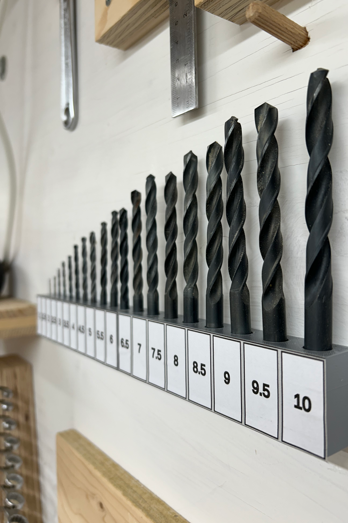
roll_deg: +1.2
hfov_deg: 46.4
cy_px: 253
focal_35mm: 28
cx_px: 184
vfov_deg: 65.5
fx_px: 406
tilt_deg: -0.4
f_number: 1.5
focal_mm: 5.7
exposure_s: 1/102
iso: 32
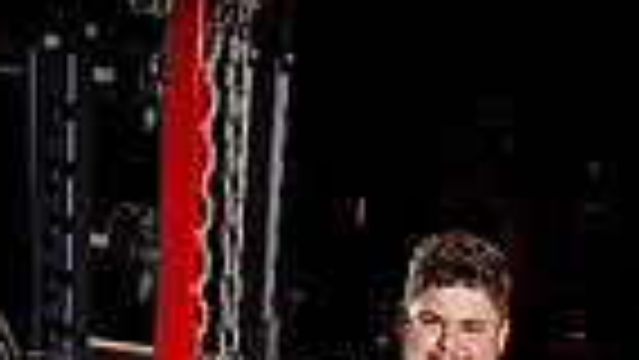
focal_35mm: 96
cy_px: 922
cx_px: 396
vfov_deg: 10.5
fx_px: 1627
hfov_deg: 22.2
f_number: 3.5
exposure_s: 1/250
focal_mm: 29
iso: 100
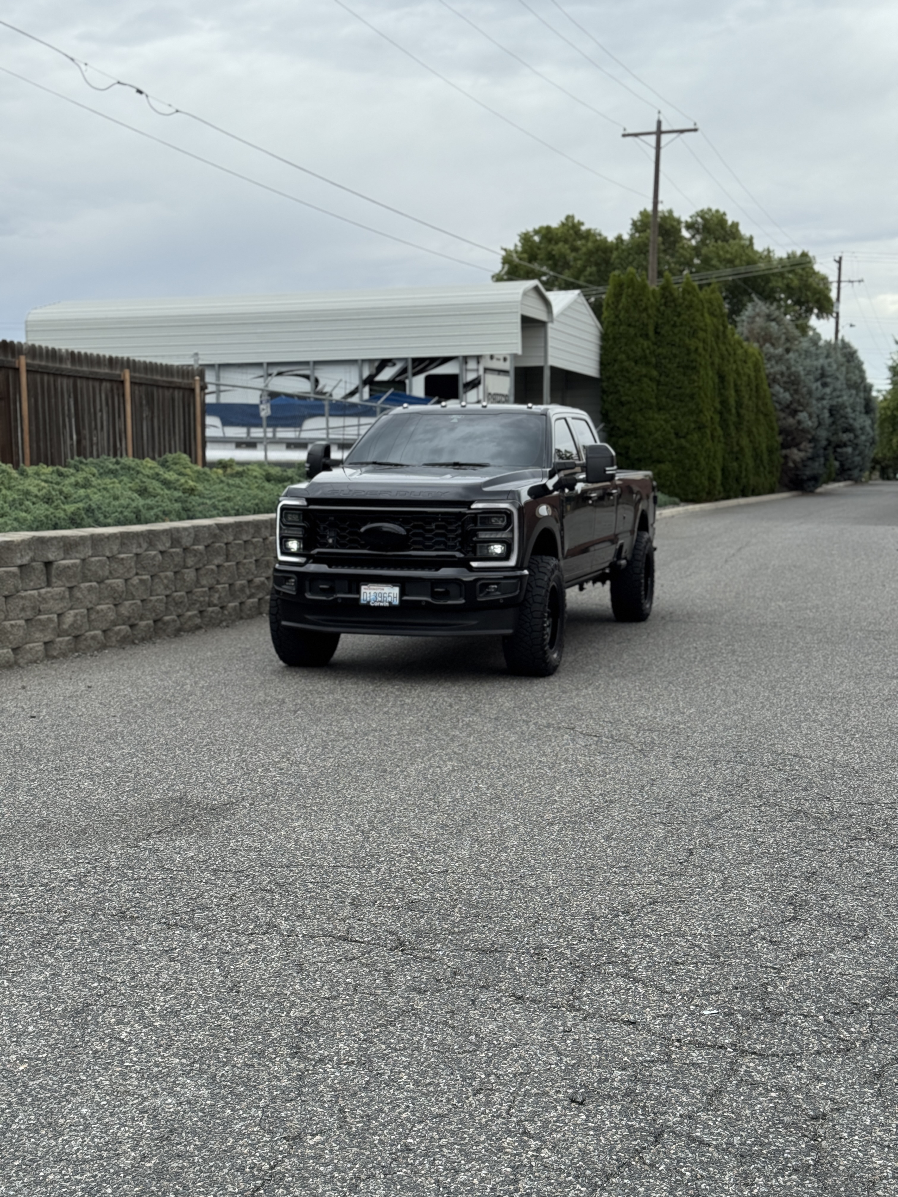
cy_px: 598
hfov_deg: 30.3
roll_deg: -0.2
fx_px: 1660
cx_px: 449
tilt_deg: -5.8
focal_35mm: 48
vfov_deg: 39.7
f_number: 1.78
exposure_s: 1/1681
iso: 64
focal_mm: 6.76
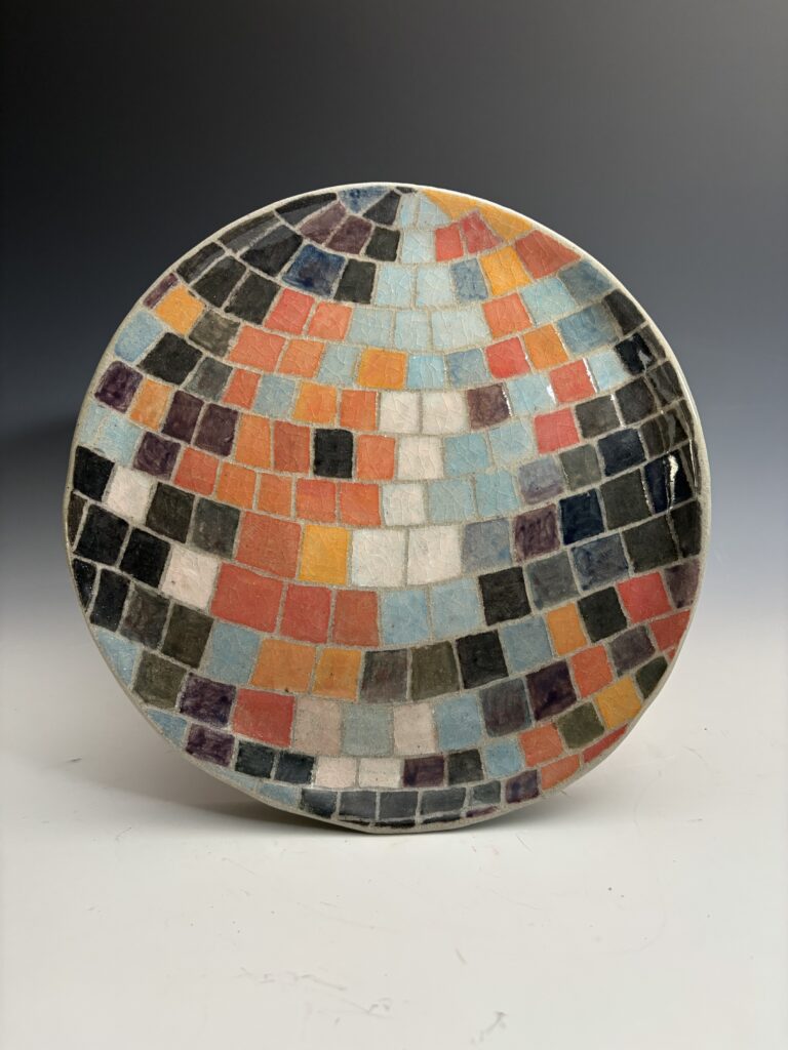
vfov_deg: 67.3
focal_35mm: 26
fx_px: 789
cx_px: 394
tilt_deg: -10.5
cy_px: 525
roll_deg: +0.8
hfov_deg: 53.1
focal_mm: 5.96
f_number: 1.6
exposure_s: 1/60
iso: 200
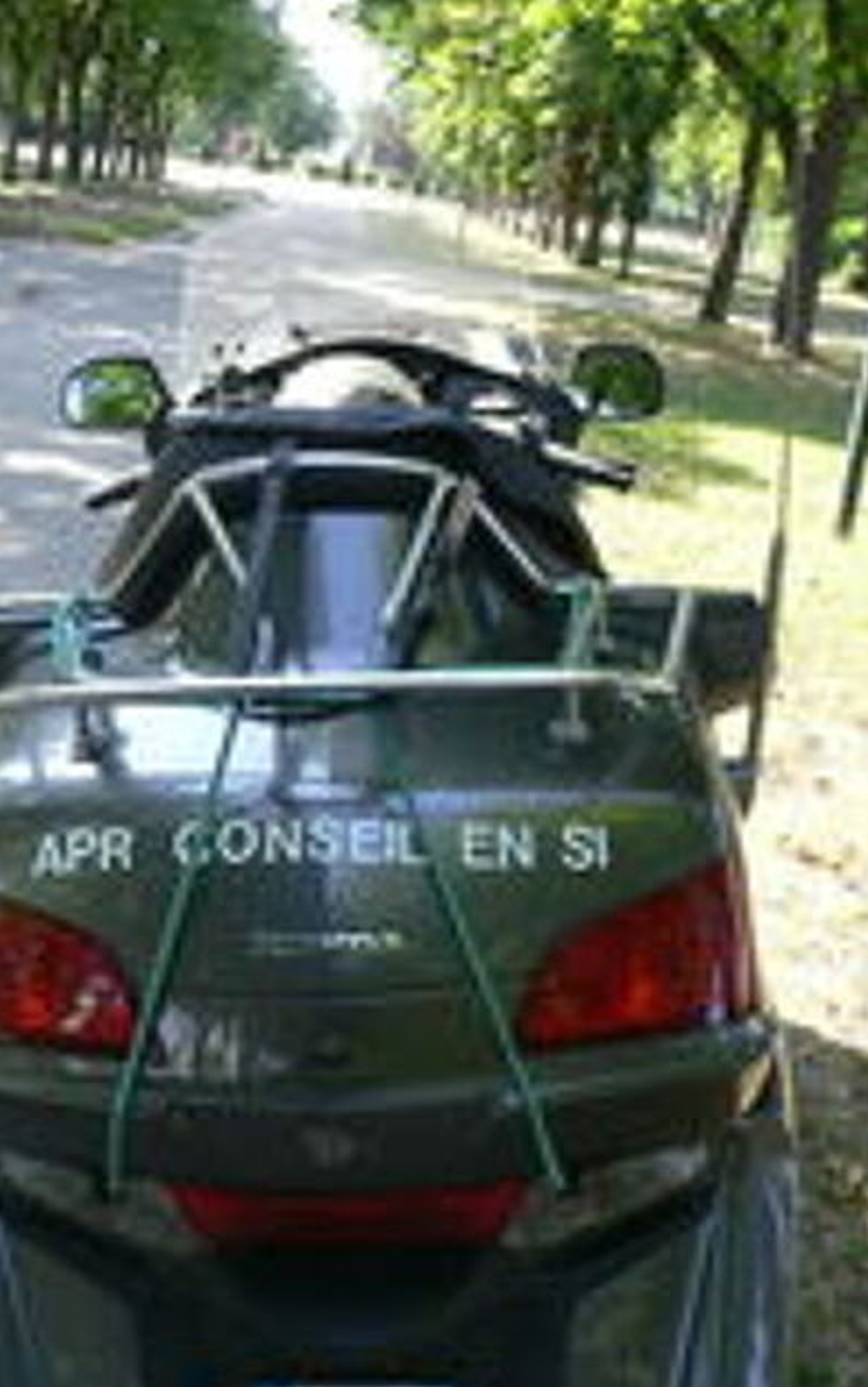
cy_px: 692
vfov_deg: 51.5
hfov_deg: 33.5
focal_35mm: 38
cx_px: 351
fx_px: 1437
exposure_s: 1/125
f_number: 2.8
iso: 80
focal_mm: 5.8
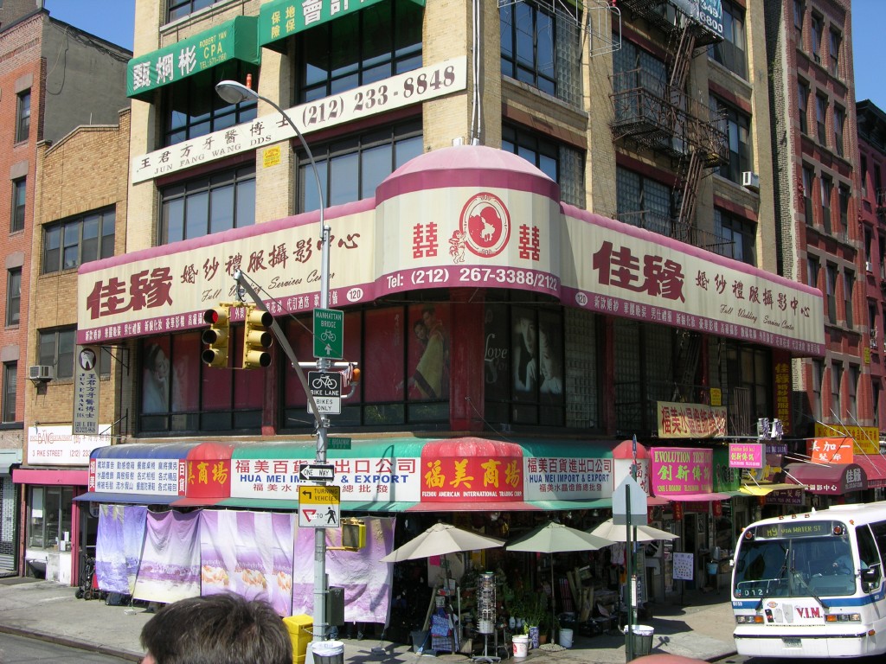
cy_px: 332
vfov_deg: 34.3
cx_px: 443
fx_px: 1075
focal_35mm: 42
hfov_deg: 44.8
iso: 50
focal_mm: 10.7
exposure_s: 1/227
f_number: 5.8
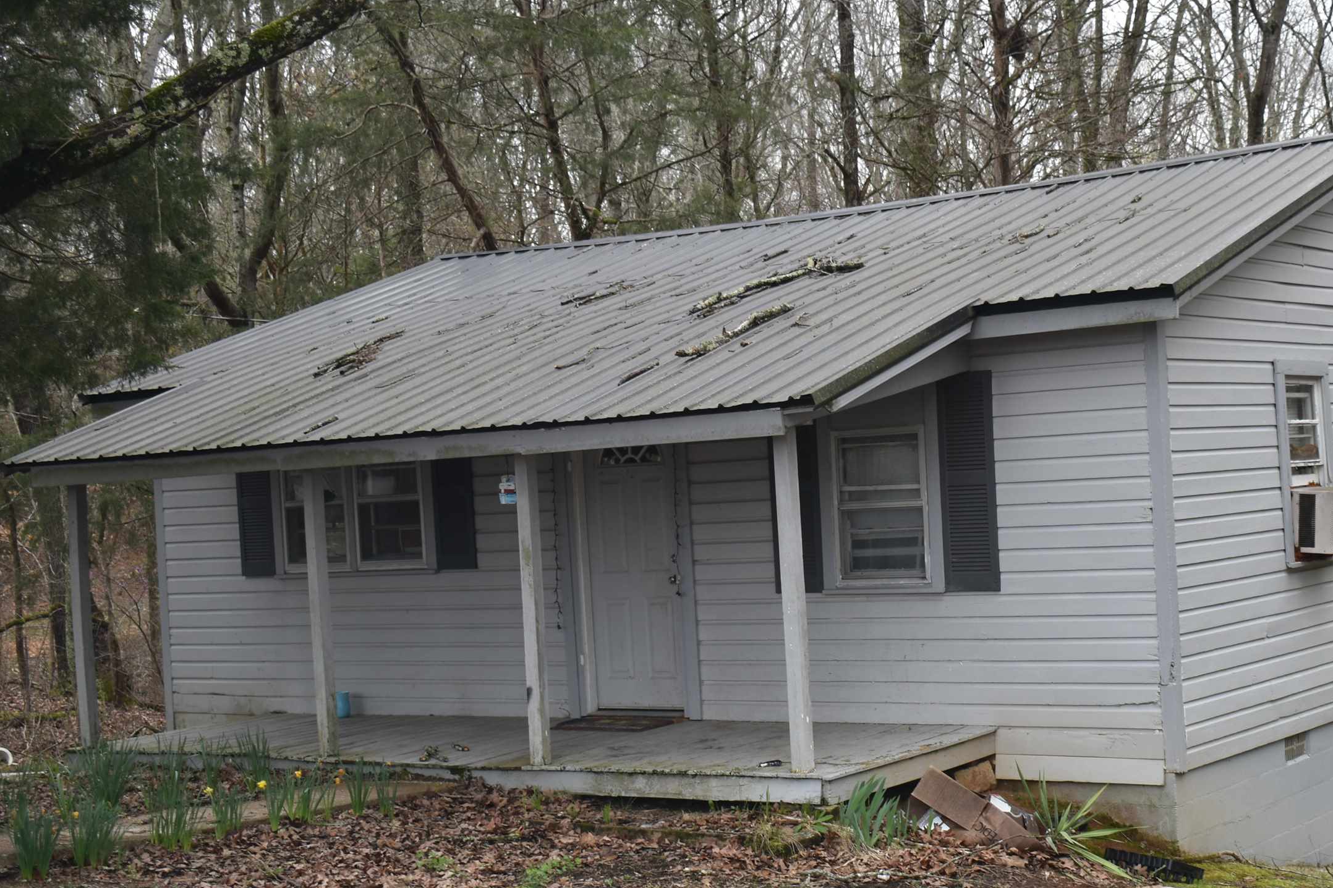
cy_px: 523
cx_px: 909
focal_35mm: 58
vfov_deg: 23.5
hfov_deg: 34.3
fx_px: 2137
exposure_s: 1/100
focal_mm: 27
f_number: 5
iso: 100
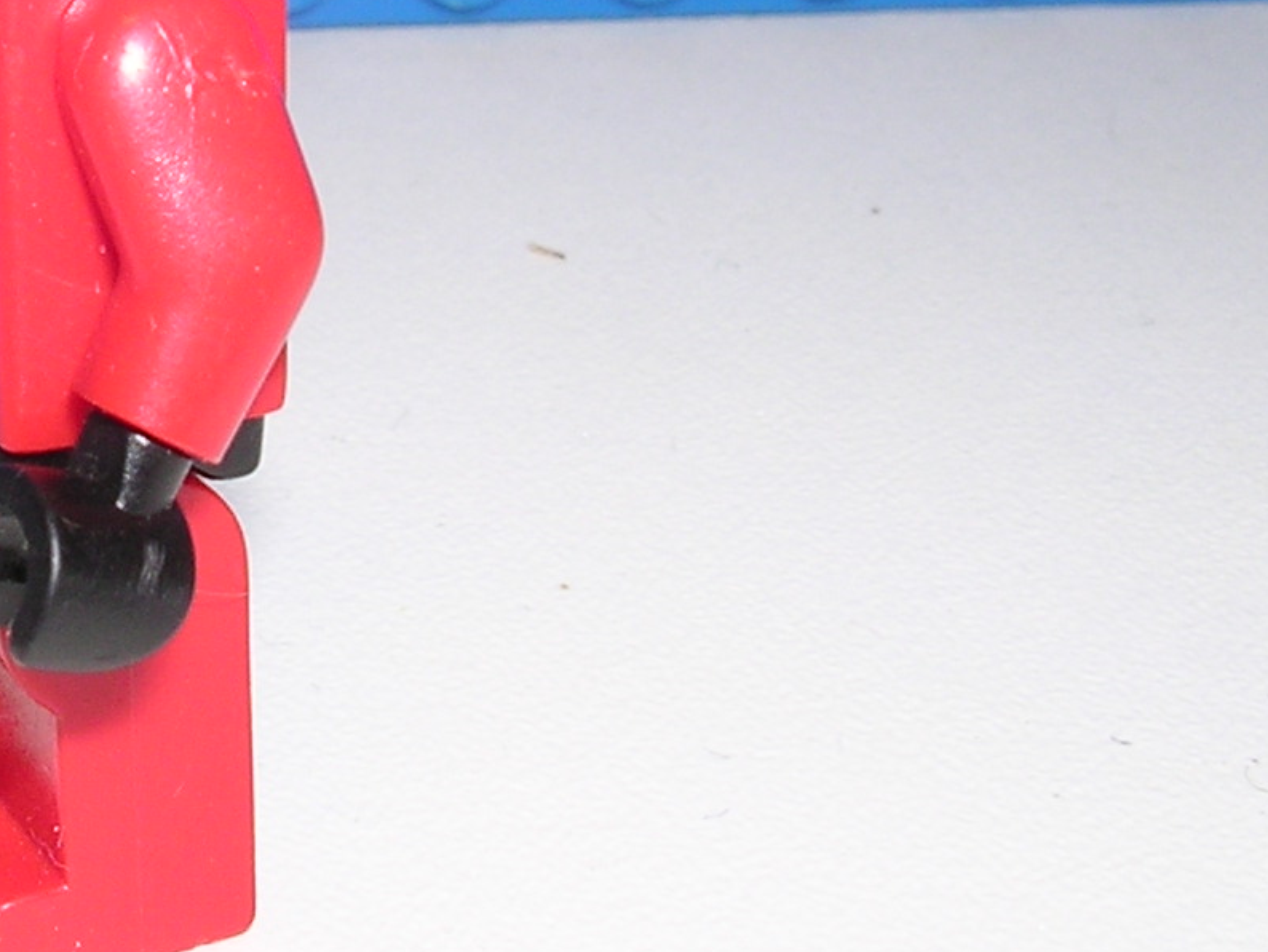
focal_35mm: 98
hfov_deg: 19.5
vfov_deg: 14.9
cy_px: 78
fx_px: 3591
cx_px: 22
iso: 100
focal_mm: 5.8
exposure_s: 1/60.1
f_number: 5.6
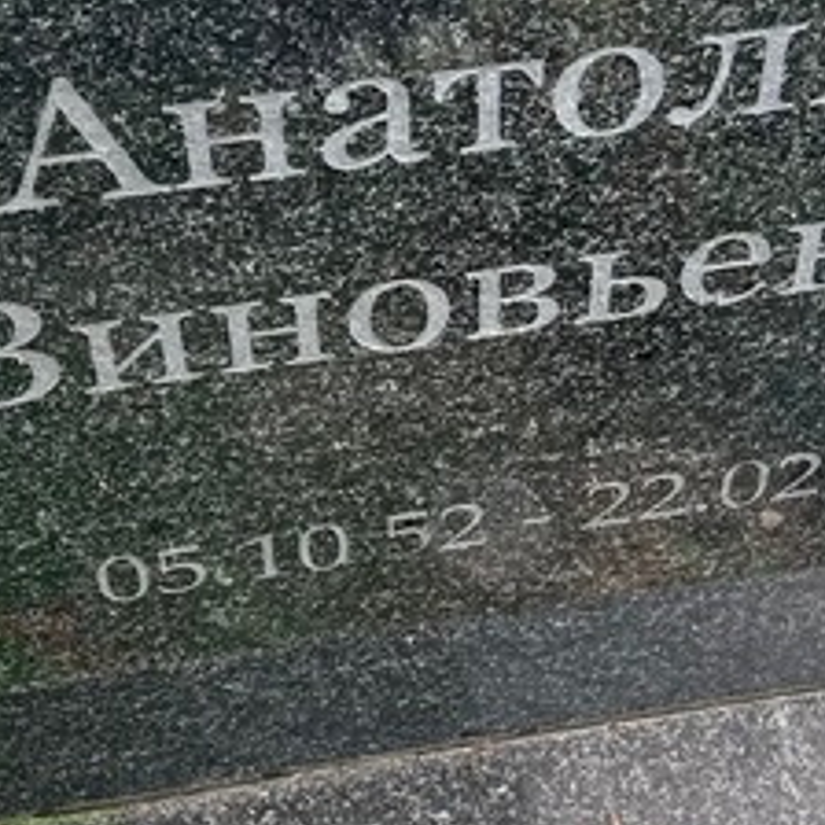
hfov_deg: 21.1
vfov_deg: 21.1
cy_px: 446
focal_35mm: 82
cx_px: 505
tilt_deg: -55.2
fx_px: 2211
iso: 40
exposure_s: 1/254
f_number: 1.5
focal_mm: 5.7
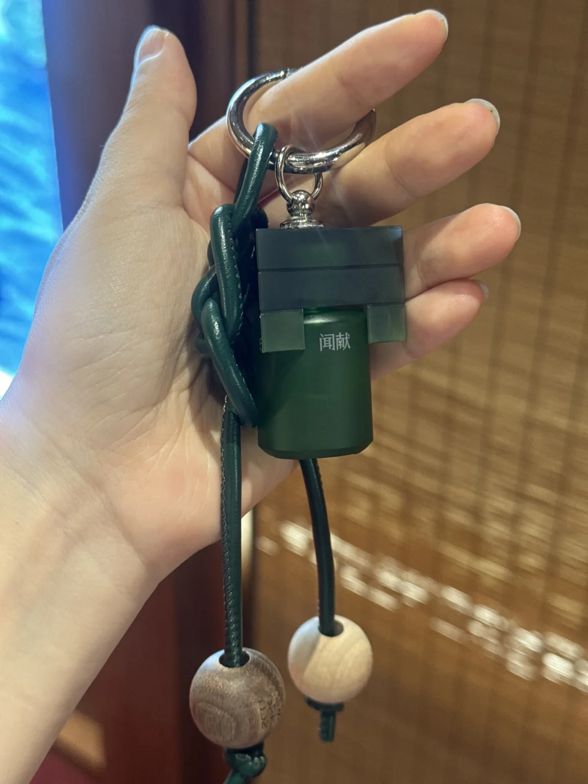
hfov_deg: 30.3
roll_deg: -1.3
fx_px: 1087
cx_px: 294
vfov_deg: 39.7
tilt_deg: -28.1
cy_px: 392
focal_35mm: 48
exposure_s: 1/50
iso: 160
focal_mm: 6.86
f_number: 1.78
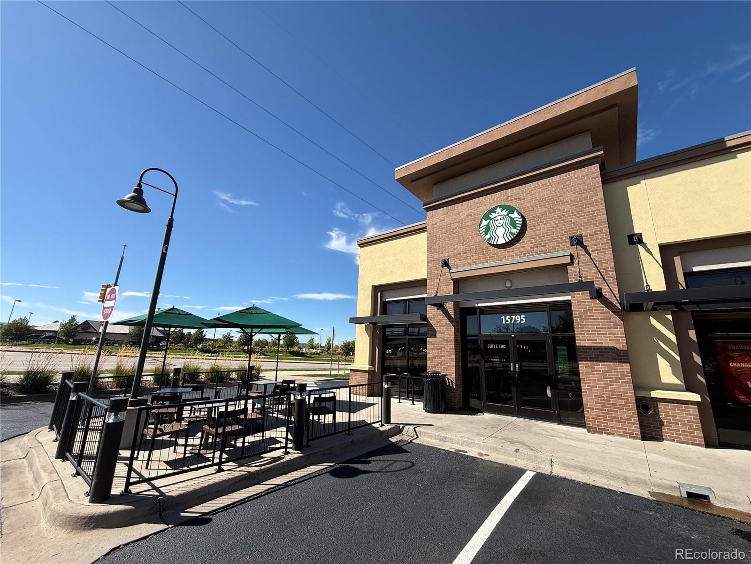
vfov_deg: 85.7
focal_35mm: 14
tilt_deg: +13.9
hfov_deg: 102.1
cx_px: 376
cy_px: 282
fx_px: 304
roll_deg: -2.3
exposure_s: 1/2165
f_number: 2.2
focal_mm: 2.22
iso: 50
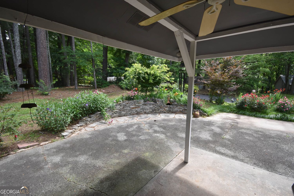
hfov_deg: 100.3
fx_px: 123
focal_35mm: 15
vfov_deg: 77.4
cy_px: 98
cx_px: 147
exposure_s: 1/250
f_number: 5.6
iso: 320
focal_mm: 10
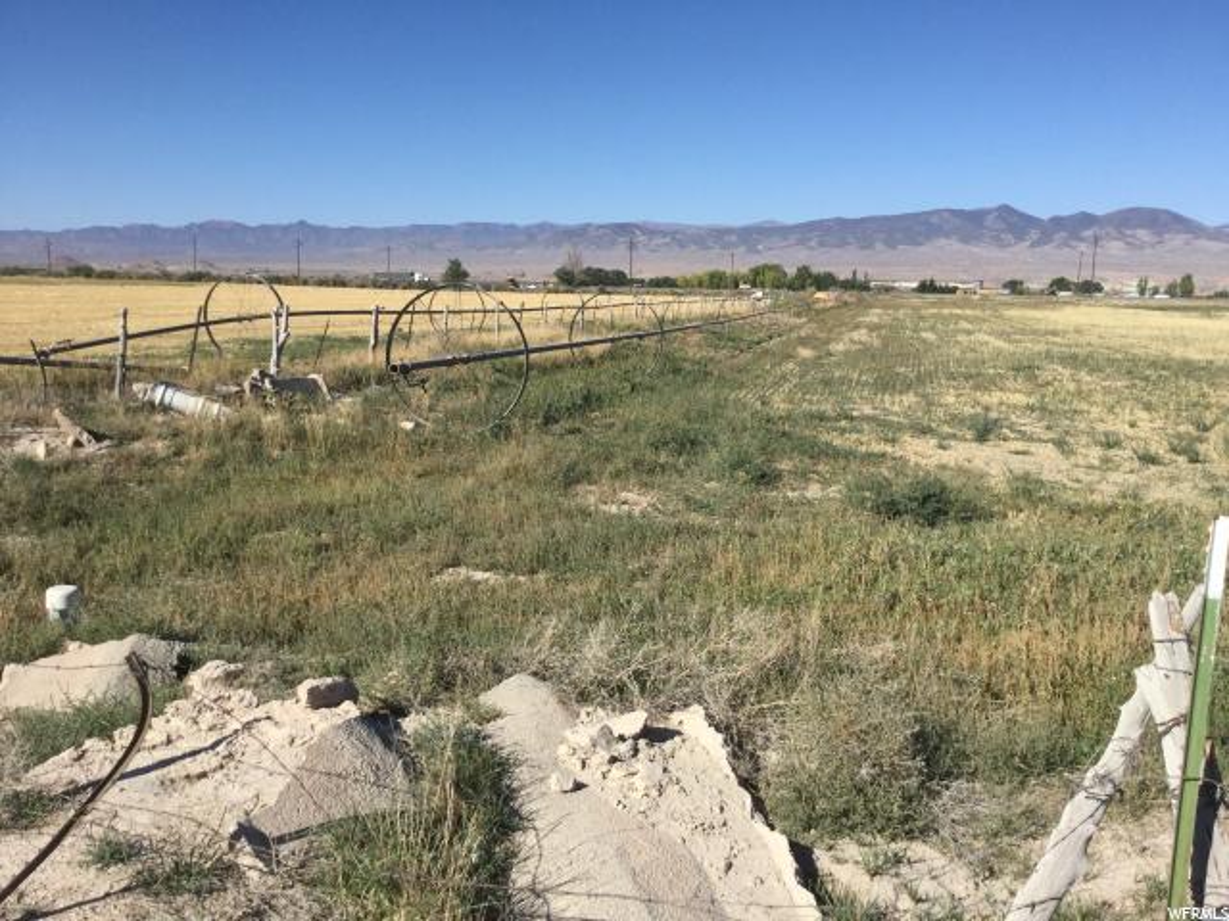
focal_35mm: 31
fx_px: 1101
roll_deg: +0.3
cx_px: 614
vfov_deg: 45.4
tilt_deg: -11.5
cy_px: 460
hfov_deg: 58.4
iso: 25
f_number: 2.4
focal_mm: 3.3
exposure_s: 1/1733
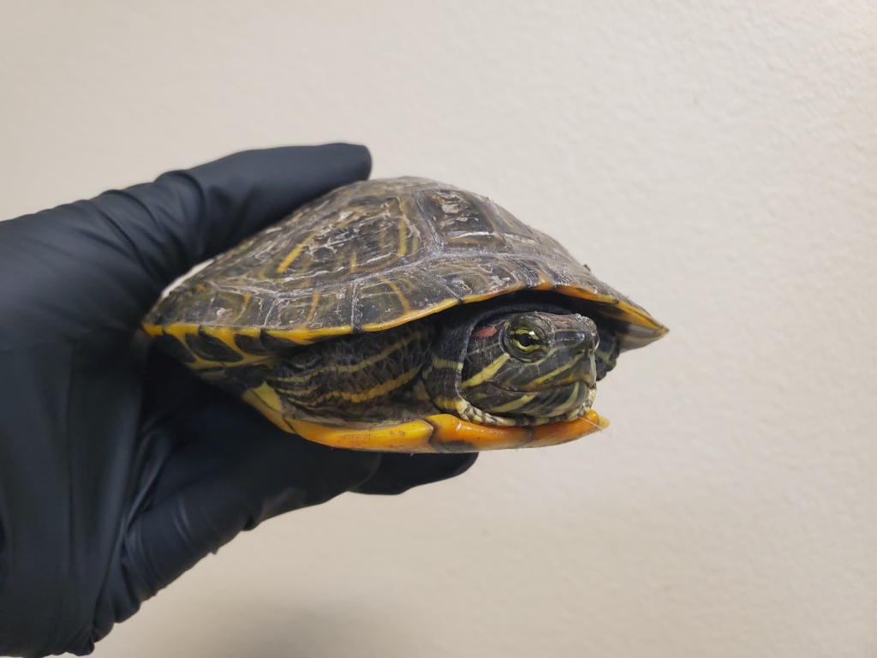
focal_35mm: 26
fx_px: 659
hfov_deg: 67.3
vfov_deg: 53.1
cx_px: 438
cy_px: 329
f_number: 2.4
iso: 1000
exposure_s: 1/60
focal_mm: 4.3
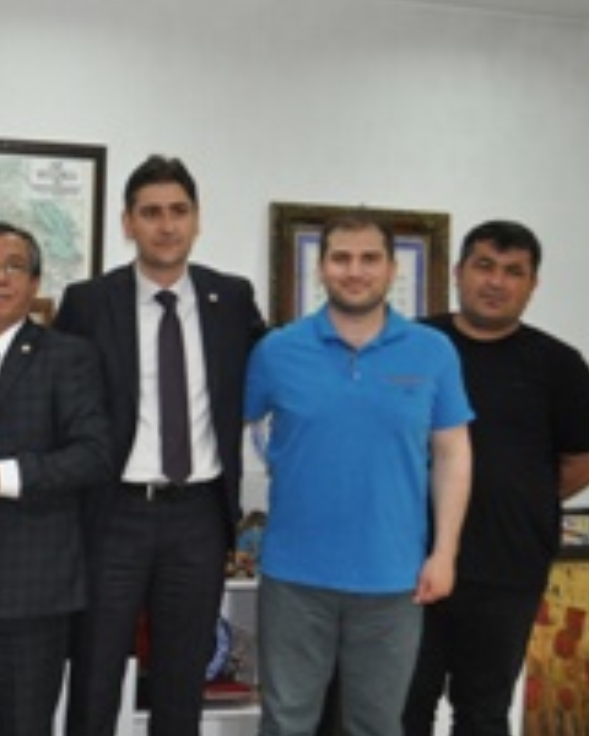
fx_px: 1373
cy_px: 372
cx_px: -136
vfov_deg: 30.0
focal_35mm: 63
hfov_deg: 22.2
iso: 800
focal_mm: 20
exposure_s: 1/60
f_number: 3.5
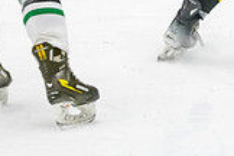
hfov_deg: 4.6
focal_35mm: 451
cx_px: 306
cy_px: -192
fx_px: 2931
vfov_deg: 3.0
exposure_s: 1/800
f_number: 2.8
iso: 4000
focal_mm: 98
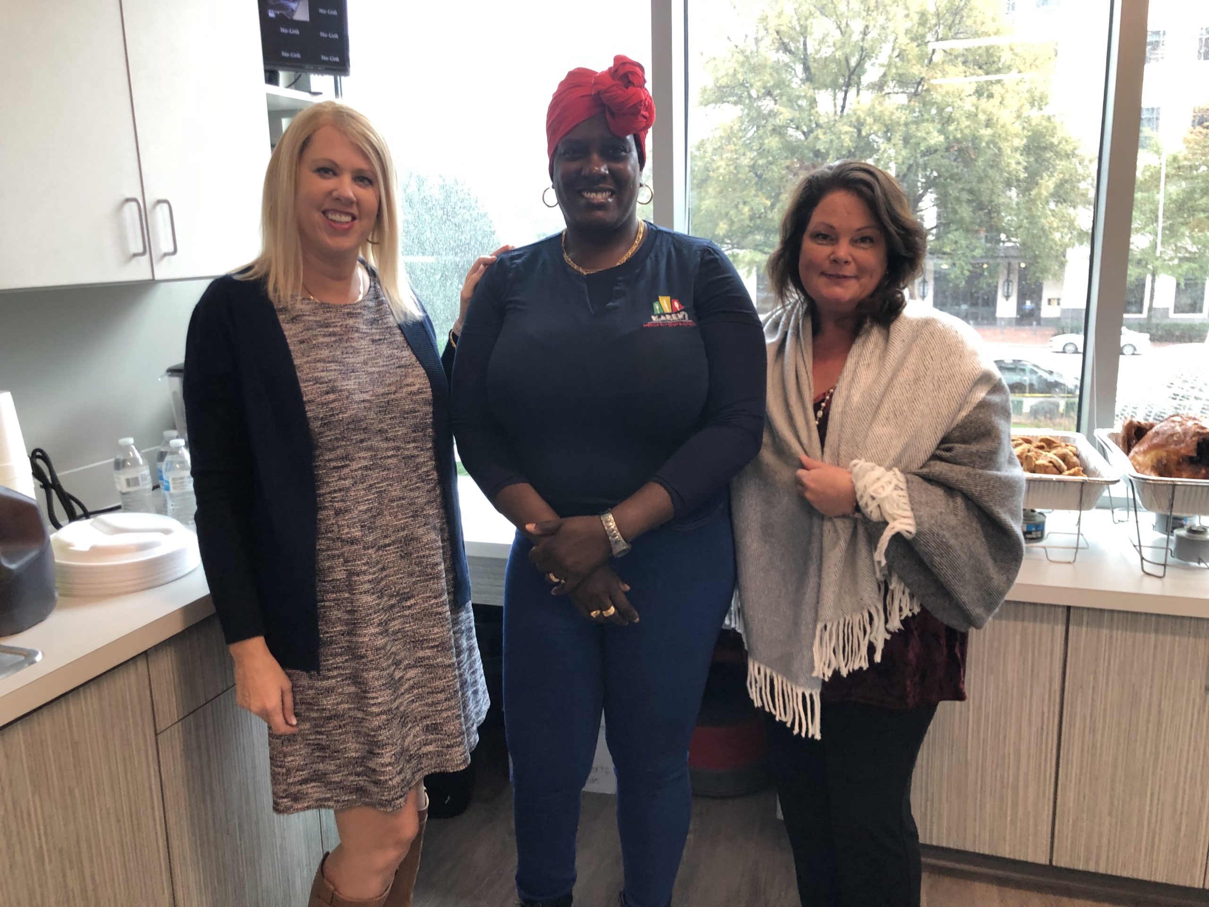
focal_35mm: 28
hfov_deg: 63.4
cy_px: 454
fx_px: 978
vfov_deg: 49.7
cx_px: 604
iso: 32
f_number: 1.8
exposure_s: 1/30
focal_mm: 4
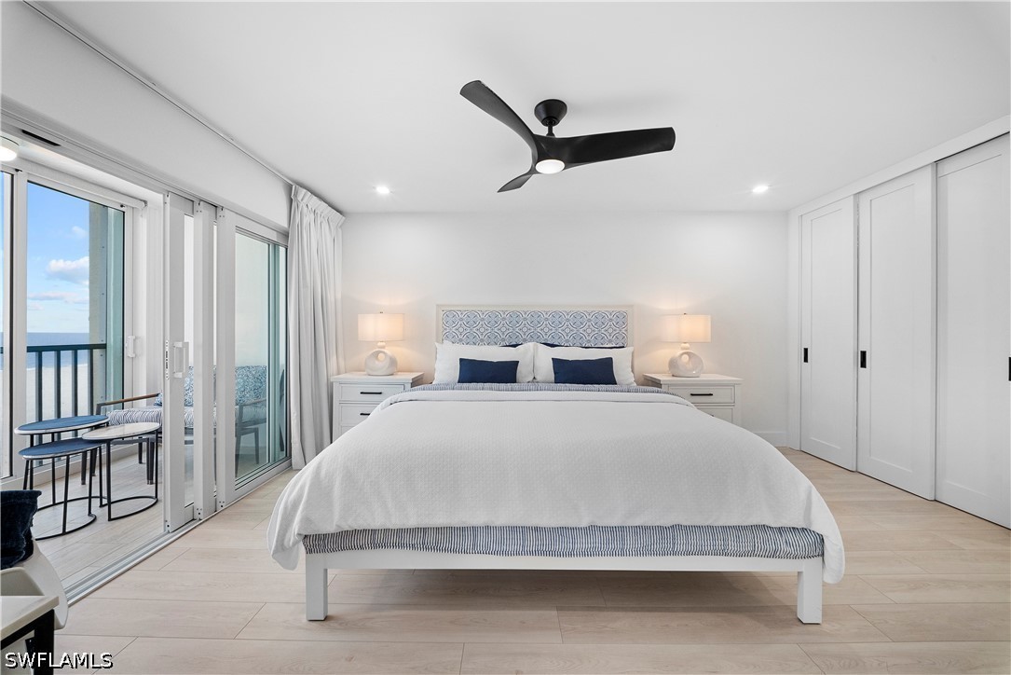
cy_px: 338
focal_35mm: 12
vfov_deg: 90.0
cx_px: 506
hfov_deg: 112.6
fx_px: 337
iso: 2000
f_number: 11
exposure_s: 1/20
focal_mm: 12
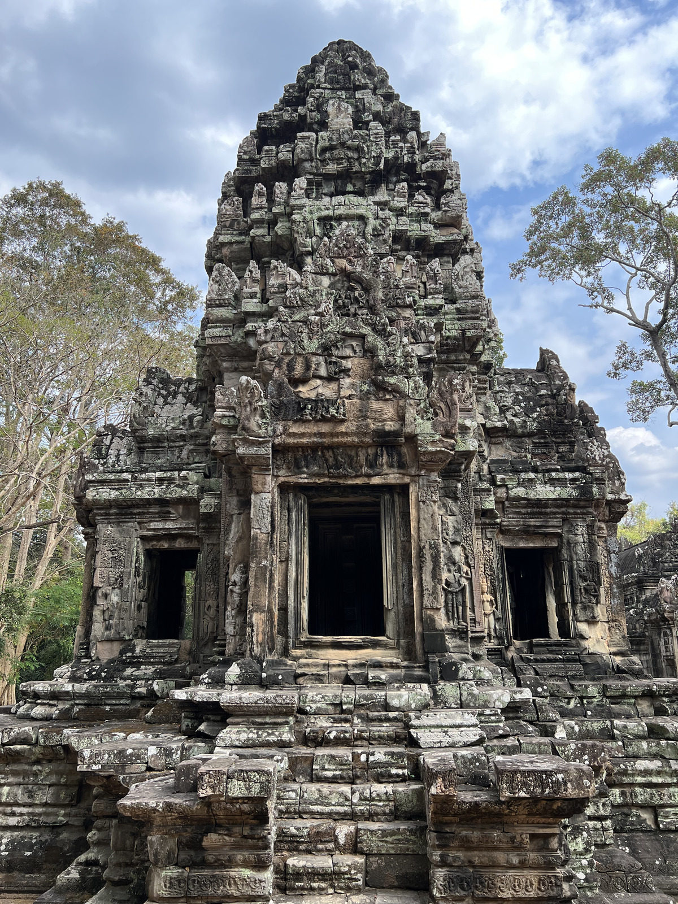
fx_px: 679
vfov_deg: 67.3
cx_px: 339
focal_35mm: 26
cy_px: 452
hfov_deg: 53.1
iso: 50
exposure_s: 1/982
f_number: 1.5
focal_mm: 5.7
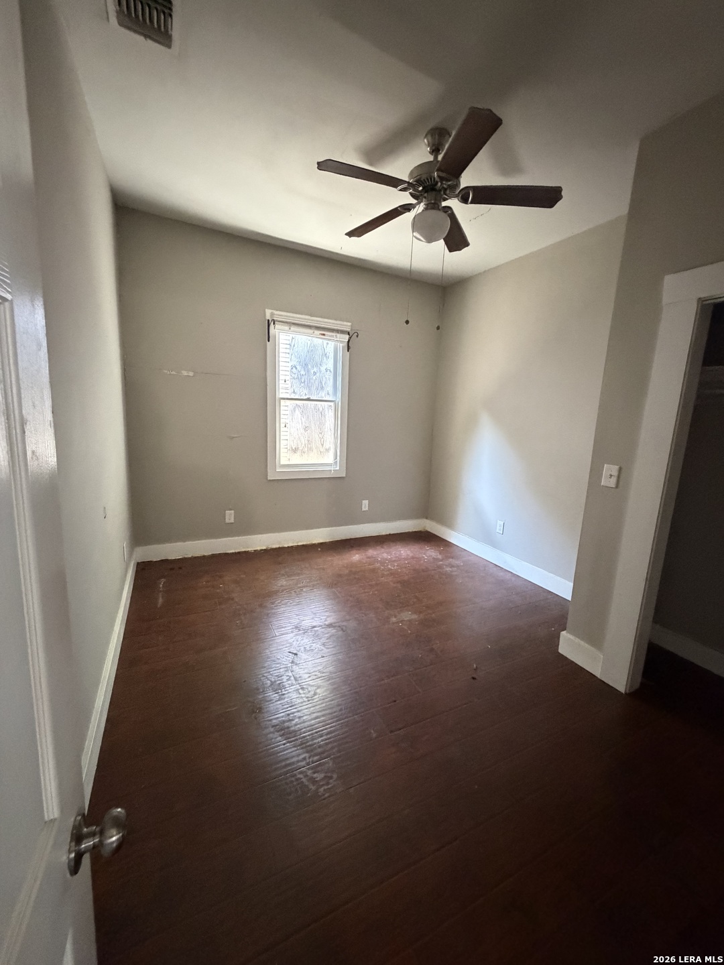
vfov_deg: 102.1
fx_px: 390
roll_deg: -3.1
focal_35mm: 14
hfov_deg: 85.7
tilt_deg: -10.7
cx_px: 362
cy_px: 482
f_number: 2.2
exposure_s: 1/60
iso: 1250
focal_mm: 2.22
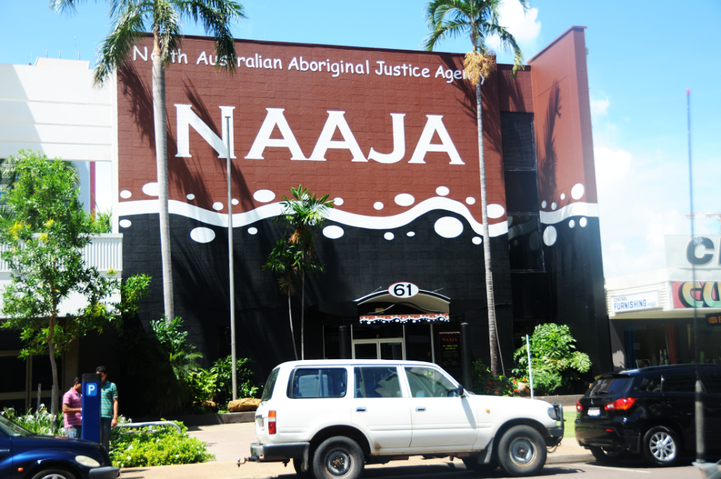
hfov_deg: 46.5
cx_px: 360
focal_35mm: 42
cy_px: 240
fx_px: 840
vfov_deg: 31.8
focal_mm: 28
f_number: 4.5
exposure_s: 1/1250
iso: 250
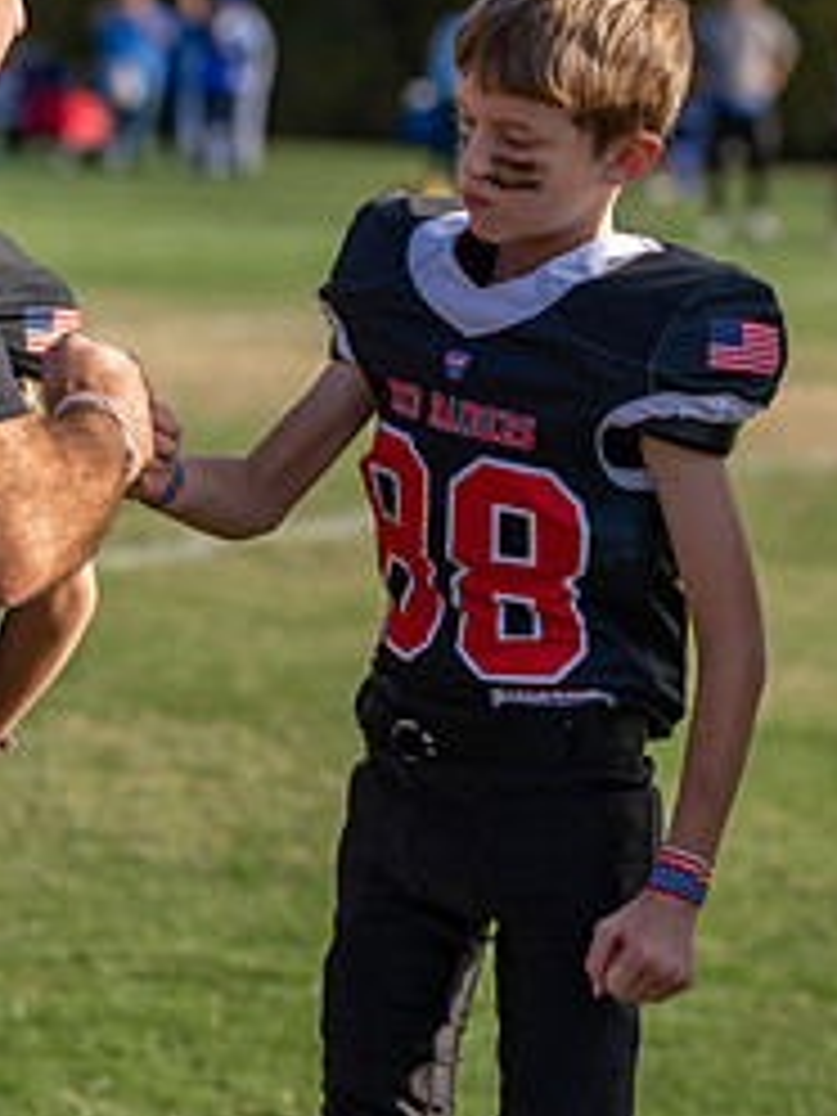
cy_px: 367
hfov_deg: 8.6
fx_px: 5577
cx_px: 508
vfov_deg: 11.4
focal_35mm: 173
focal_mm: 77
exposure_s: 1/800
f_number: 2.8
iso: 100
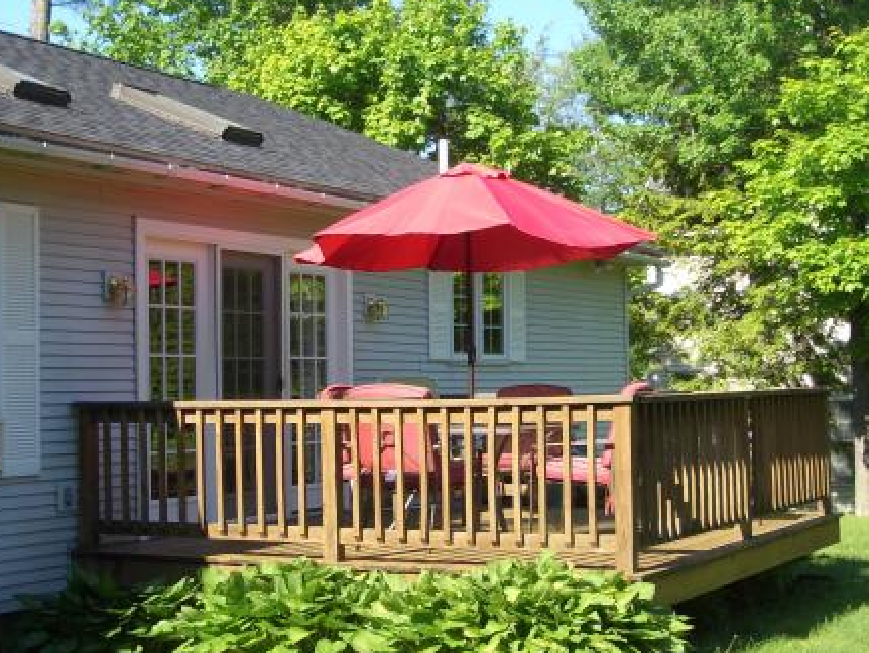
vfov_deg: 22.3
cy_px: 345
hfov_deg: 29.3
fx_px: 1658
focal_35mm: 66
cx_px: 329
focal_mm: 8.2
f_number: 3.1
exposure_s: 1/320
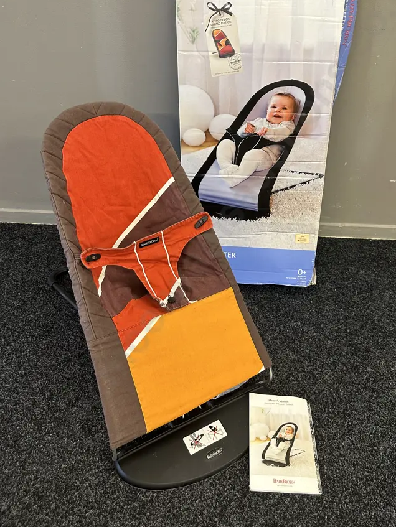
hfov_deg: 48.1
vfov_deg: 61.3
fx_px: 442
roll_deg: -1.9
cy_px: 222
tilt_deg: -35.8
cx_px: 227
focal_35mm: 29
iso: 200
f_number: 1.78
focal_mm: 6.86
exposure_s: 1/100
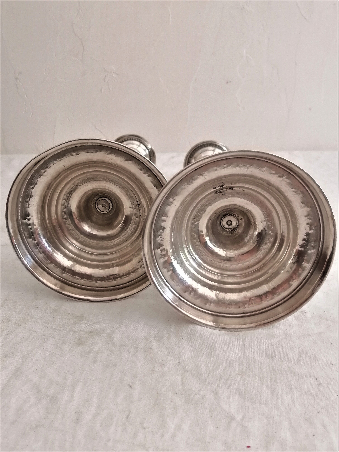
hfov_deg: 40.7
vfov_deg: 52.6
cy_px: 226
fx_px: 457
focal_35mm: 35
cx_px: 170
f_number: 1.8
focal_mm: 5.4
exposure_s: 1/33.3
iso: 100
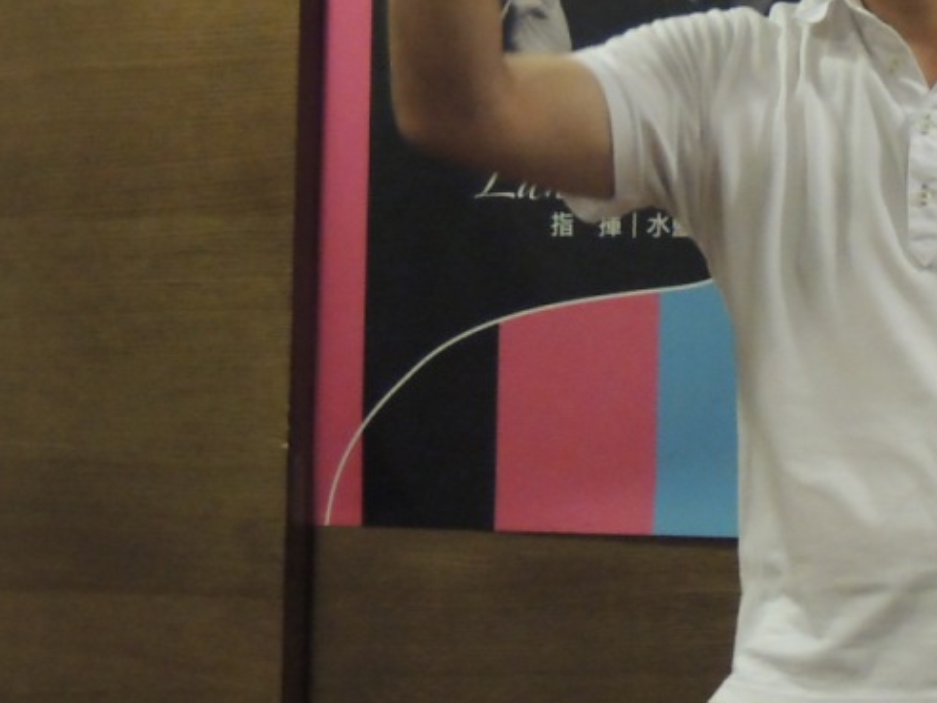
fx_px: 5387
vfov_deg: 7.5
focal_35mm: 199
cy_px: 171
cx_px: 869
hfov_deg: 9.9
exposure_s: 1/60
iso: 1600
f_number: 4.2
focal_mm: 18.7
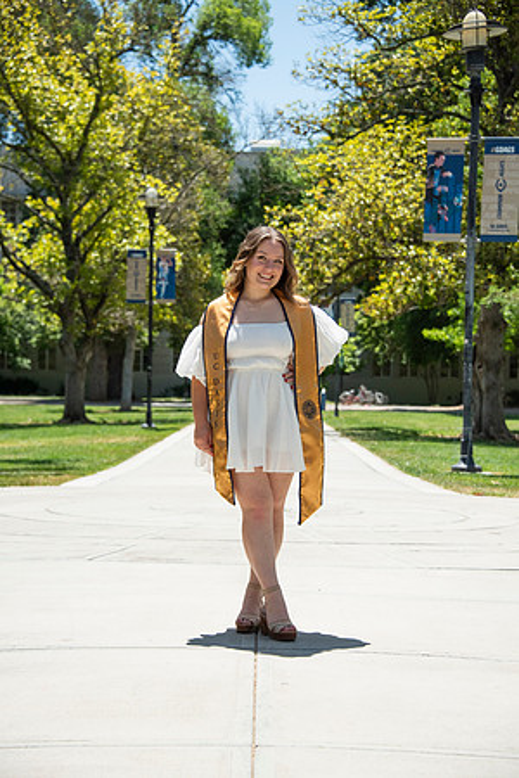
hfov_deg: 16.1
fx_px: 1838
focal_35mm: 85
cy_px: 389
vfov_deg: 23.9
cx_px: 260
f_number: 5.6
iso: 500
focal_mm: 85
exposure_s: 1/2500
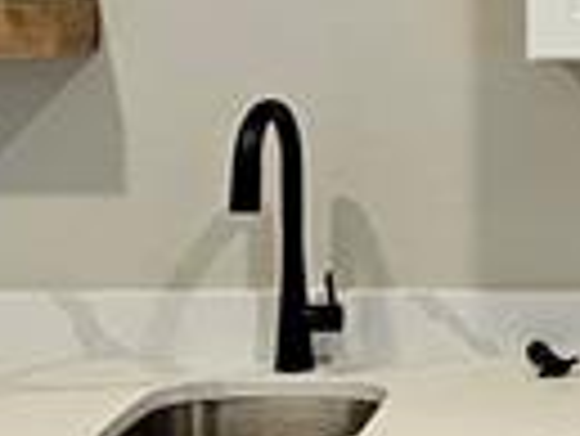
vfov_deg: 14.1
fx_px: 1727
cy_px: -16
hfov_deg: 18.5
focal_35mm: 103
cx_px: 607
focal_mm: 2.2
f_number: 2.2
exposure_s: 1/60
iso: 125
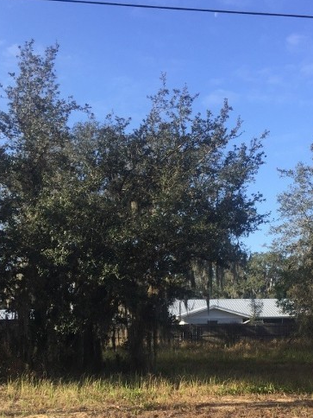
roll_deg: +0.4
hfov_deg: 31.5
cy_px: 312
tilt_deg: -0.4
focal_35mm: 46
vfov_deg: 40.1
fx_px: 555
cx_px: 160
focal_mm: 4.15
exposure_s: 1/860
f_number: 2.2
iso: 32
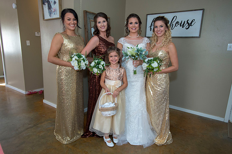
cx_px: 116
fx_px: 155
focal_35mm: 24
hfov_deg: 73.8
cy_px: 77
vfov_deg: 53.1
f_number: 3.5
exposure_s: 1/160
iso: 1250
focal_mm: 24
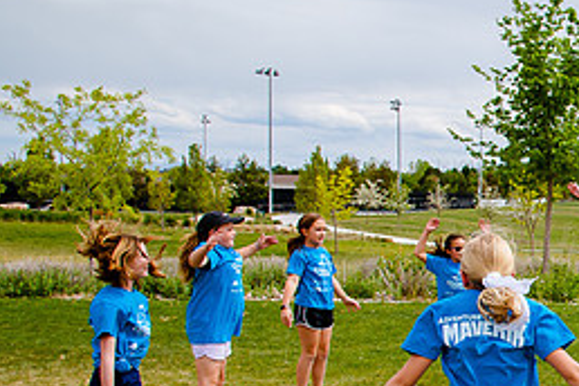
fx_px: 1174
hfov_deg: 24.1
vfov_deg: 18.5
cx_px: 763
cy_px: 324
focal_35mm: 73
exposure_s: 1/400
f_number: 9
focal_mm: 27
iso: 200
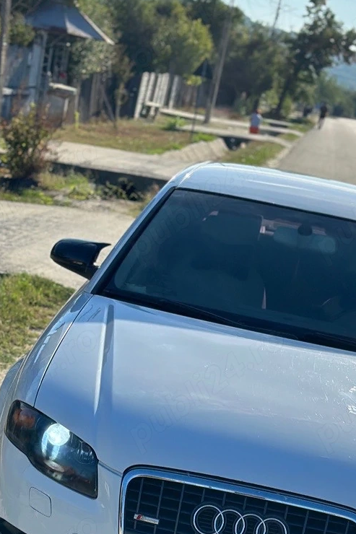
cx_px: 254
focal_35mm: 90
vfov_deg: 22.4
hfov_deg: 15.1
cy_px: 416
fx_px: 1336
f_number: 1.78
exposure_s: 1/5882
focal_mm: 6.86
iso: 100
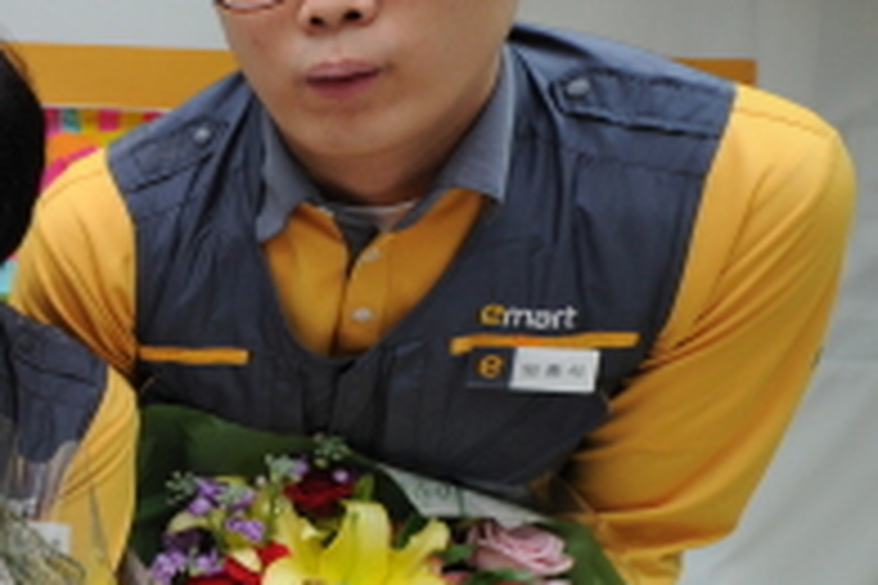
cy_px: 486
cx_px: -500
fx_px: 1219
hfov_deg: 26.2
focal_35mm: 50
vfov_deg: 26.4
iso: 1600
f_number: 5.6
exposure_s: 1/200
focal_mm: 15
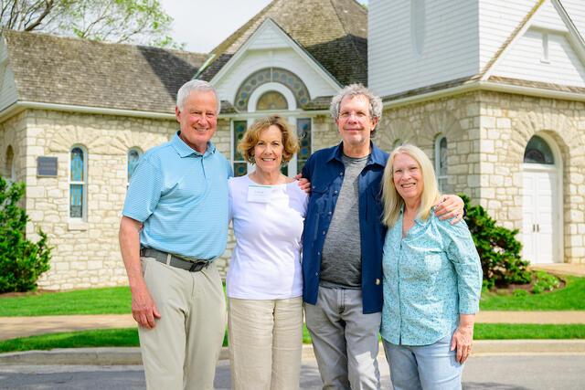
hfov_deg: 42.7
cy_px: 195
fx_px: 748
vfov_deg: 29.3
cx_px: 292
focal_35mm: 46
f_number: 4.5
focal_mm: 46
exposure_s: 1/500
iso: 100
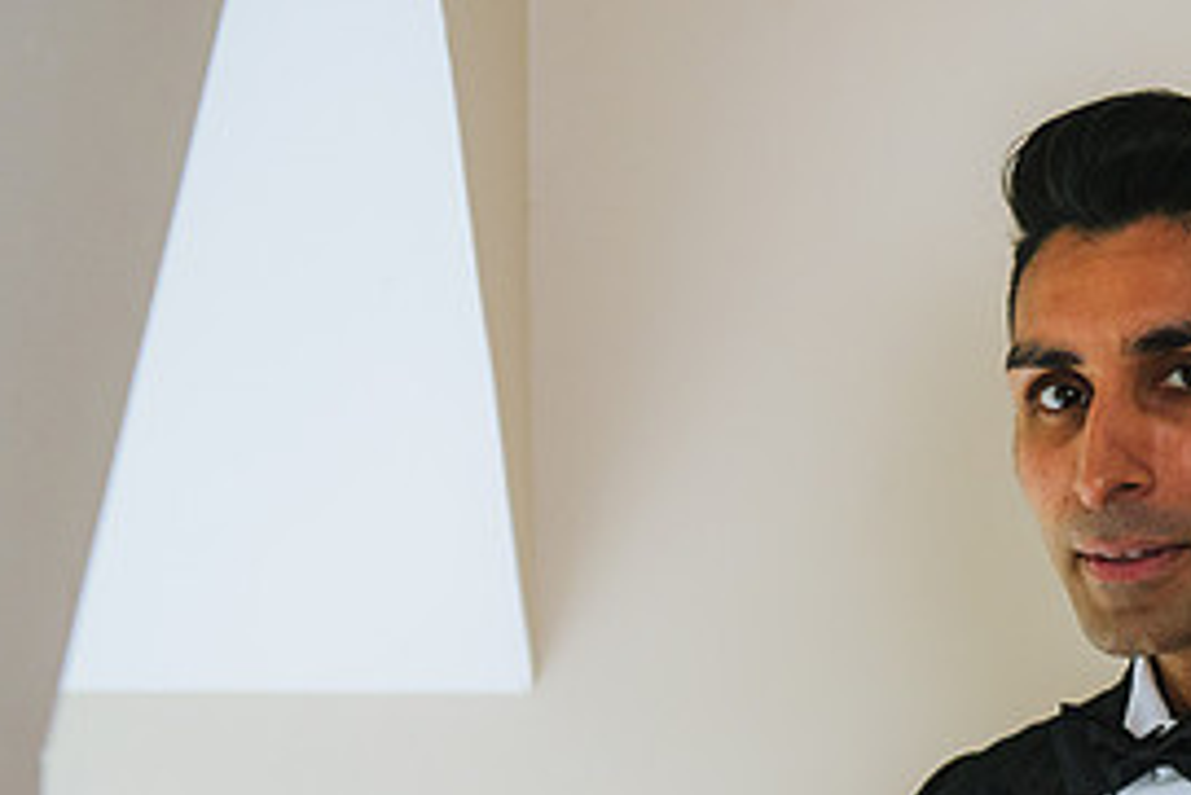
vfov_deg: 12.6
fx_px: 3575
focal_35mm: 108
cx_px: 1143
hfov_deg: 18.5
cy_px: 747
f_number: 3.2
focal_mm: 48
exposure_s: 1/200
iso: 1000
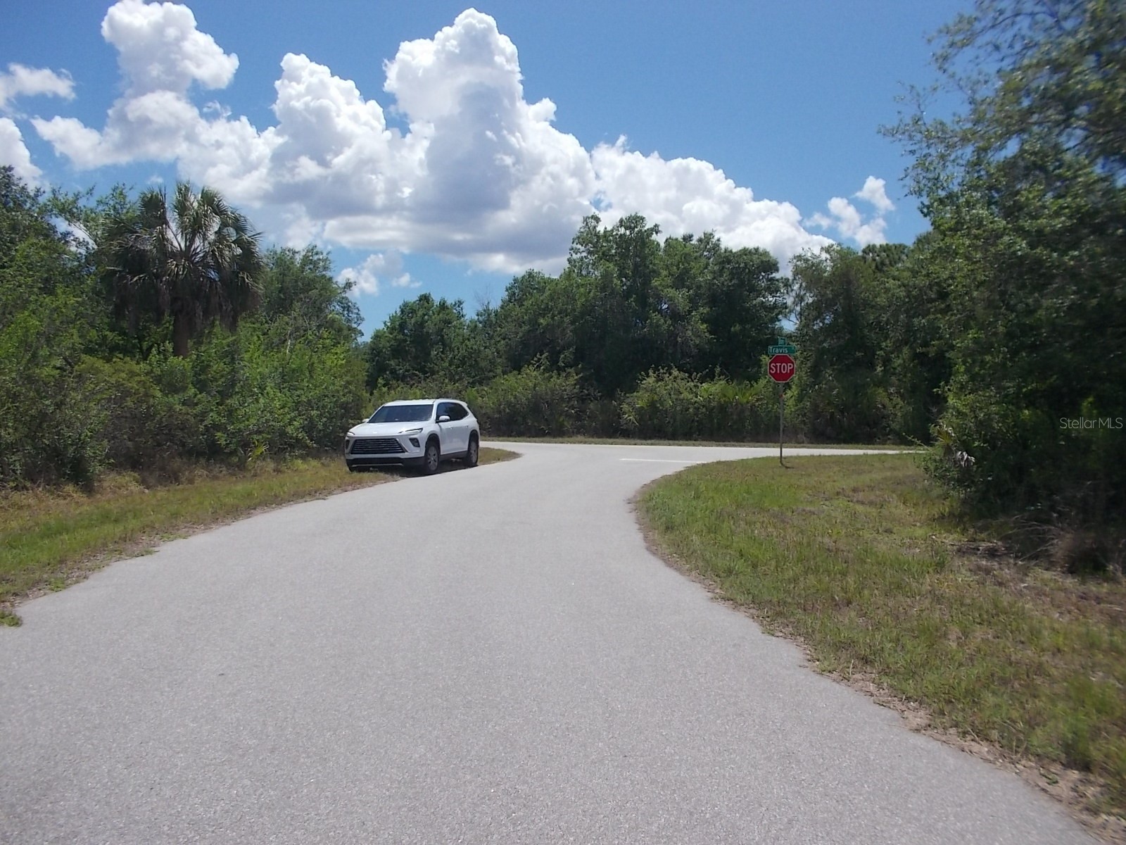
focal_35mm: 29
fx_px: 943
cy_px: 422
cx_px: 563
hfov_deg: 61.7
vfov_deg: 48.2
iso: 80
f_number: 3.3
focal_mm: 4.1
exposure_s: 1/1499
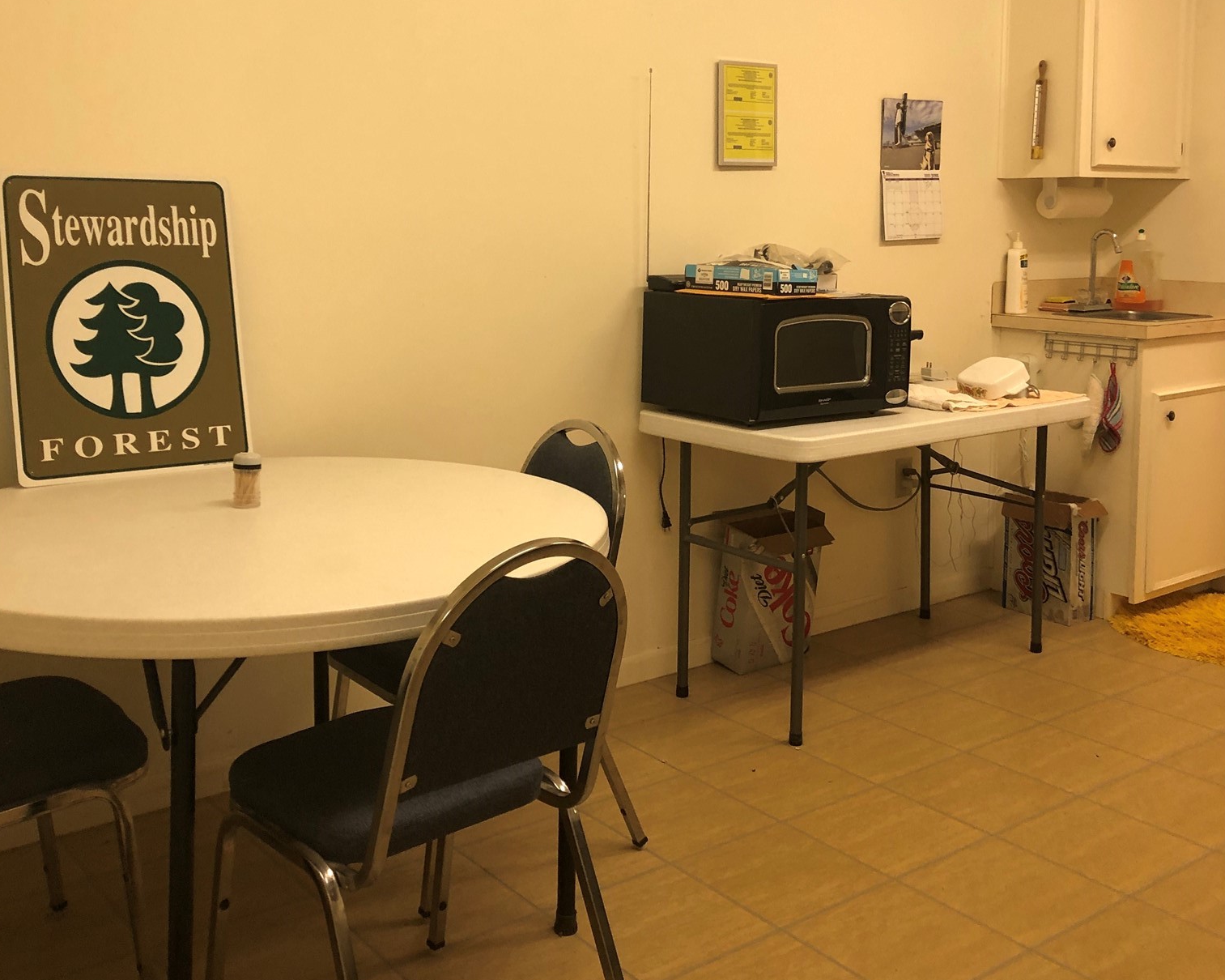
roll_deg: -0.8
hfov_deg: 49.1
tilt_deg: -4.8
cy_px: 305
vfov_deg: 39.5
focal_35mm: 37
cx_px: 611
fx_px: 1341
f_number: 1.8
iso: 40
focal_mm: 3.99
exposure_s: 1/30
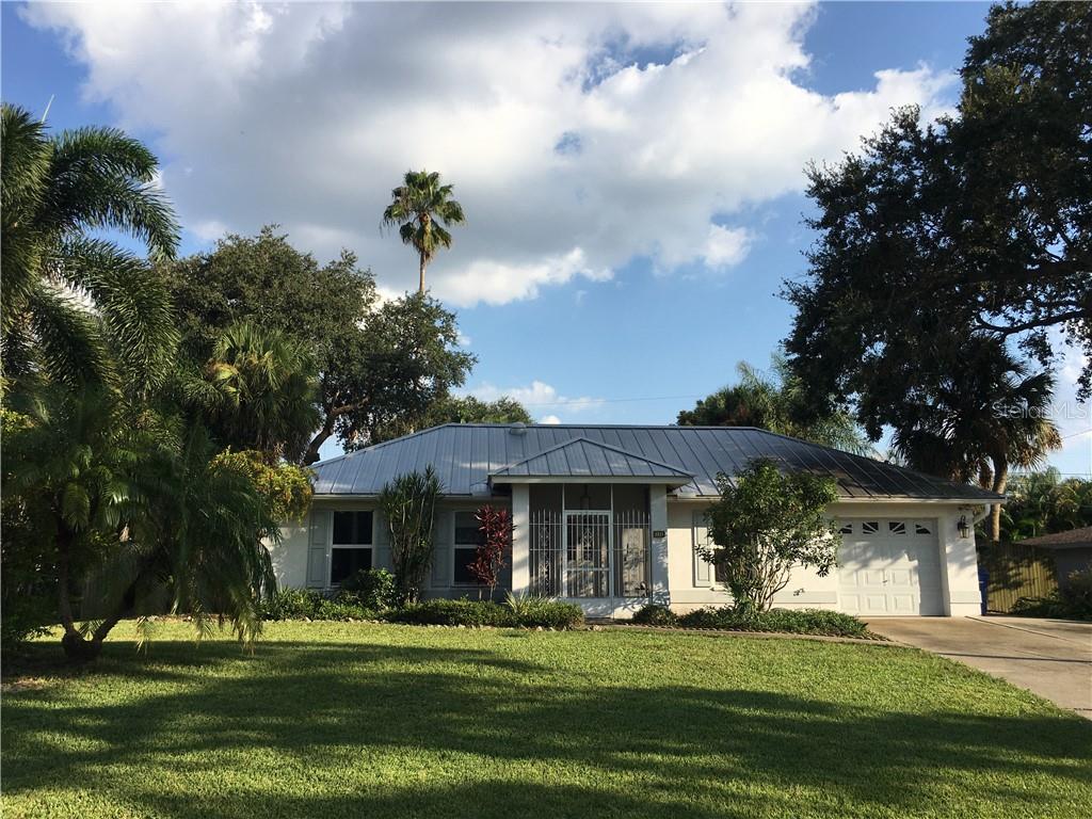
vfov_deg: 48.2
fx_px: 915
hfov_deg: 61.7
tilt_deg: +11.1
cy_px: 410
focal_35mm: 29
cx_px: 546
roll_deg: +0.0
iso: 25
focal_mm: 4.15
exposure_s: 1/1374
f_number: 2.2
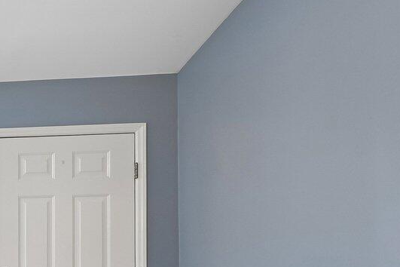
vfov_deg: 23.8
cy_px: 279
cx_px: -302
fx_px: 600
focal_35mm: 54
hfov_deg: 22.8
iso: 400
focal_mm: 14
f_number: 8
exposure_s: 1/10
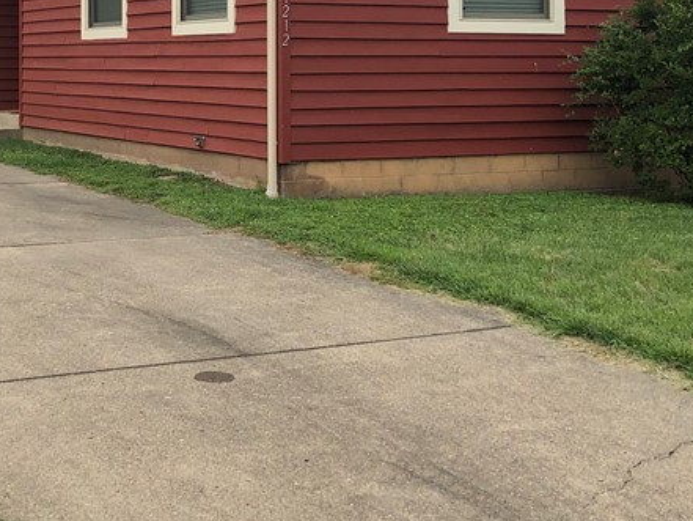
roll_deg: +0.0
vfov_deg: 22.0
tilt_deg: -0.3
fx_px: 1302
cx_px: 185
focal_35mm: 65
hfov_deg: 29.4
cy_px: 47
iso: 20
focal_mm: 3.99
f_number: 1.8
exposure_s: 1/1453
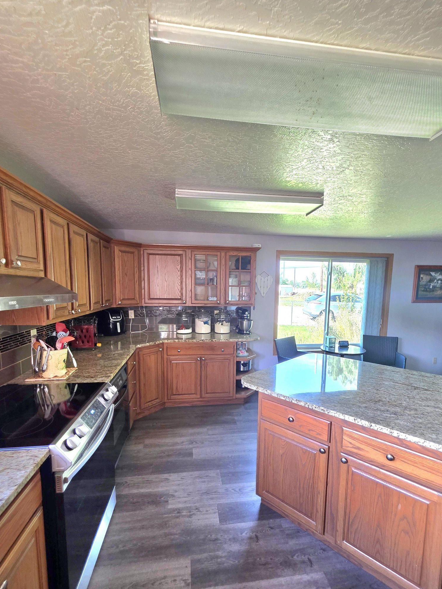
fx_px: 255
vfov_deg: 97.9
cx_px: 225
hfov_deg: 81.7
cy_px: 322
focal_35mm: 15
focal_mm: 2.2
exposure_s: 1/60.2
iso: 160
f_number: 1.9
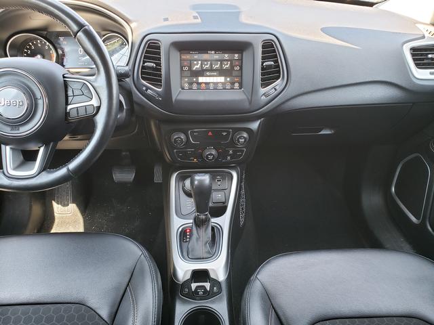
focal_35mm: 26
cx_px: 217
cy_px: 162
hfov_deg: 67.3
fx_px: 326
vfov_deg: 53.1
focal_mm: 4.3
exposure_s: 1/38
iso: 125
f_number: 2.4
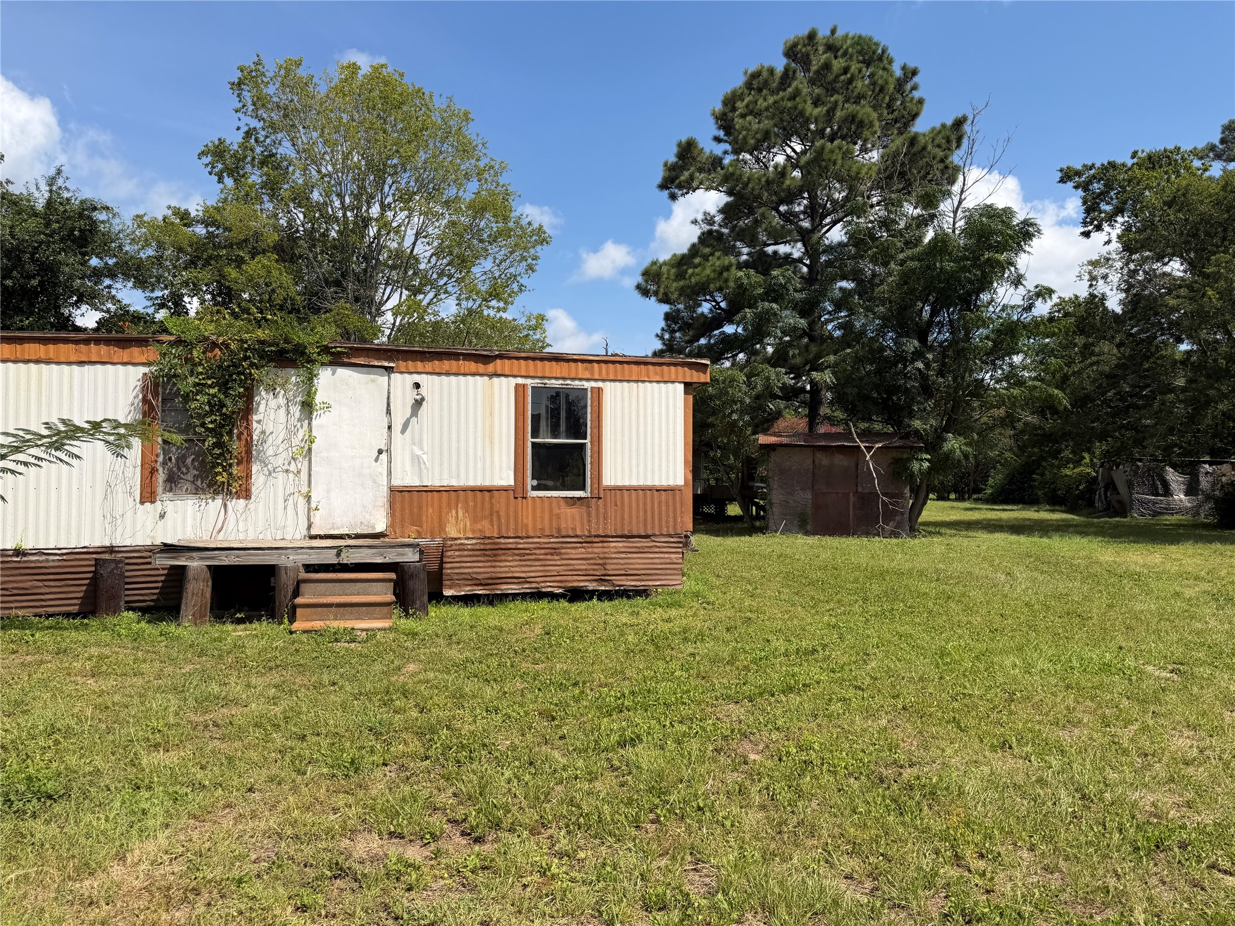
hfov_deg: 71.6
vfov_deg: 56.8
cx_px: 618
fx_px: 856
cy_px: 463
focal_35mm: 24
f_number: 1.78
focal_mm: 6.76
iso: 80
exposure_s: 1/5319
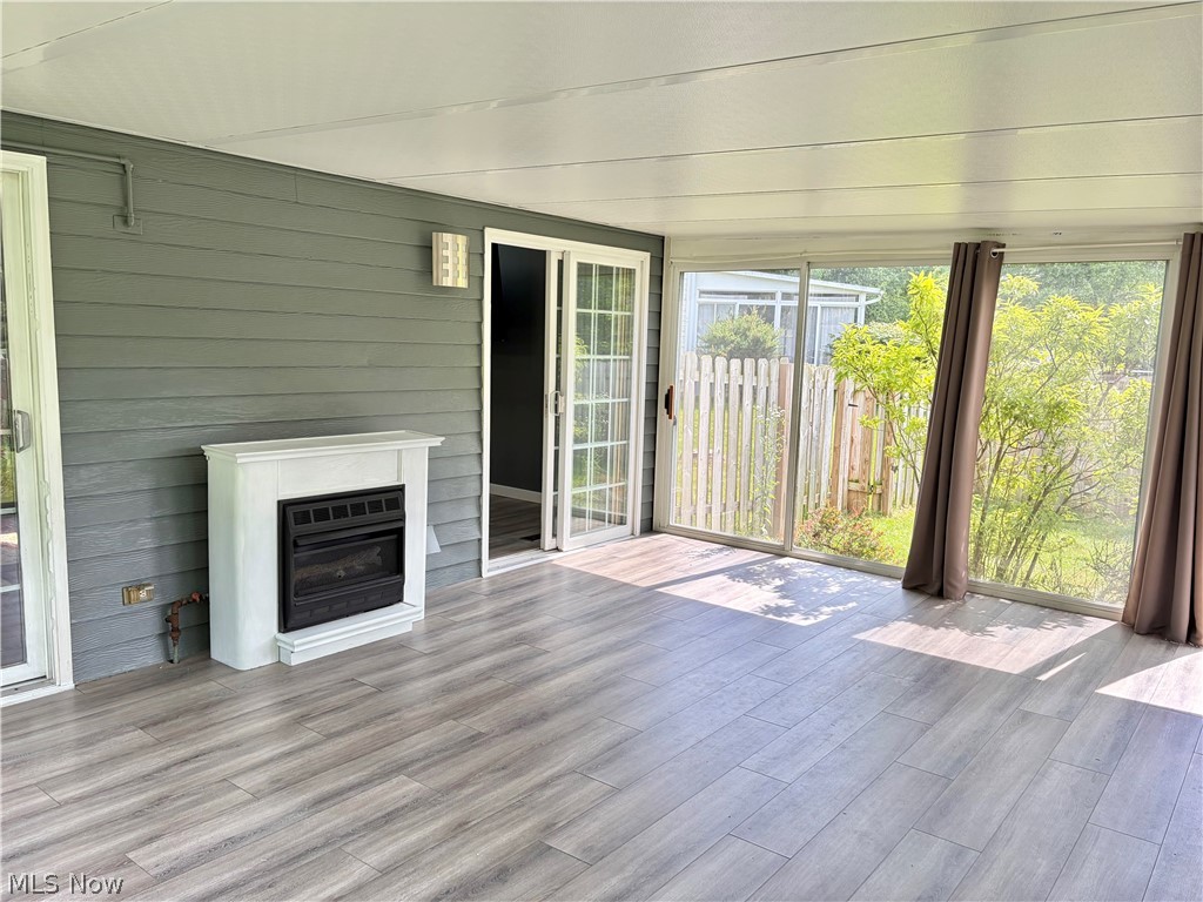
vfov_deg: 53.1
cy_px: 451
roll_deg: -1.4
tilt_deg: -7.2
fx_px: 904
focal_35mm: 26
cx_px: 602
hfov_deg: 67.3
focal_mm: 5.96
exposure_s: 1/177
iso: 50
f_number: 1.6
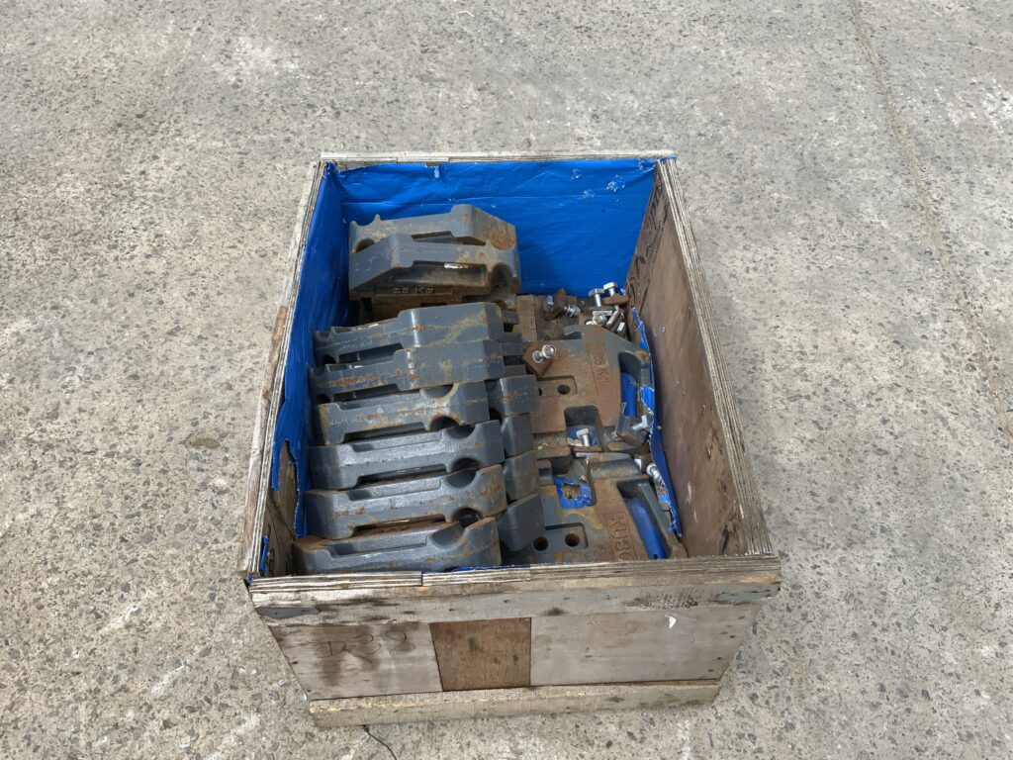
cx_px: 506
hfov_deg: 61.7
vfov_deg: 48.2
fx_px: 849
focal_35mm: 29
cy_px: 380
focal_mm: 3
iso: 16
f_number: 1.8
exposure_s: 1/962
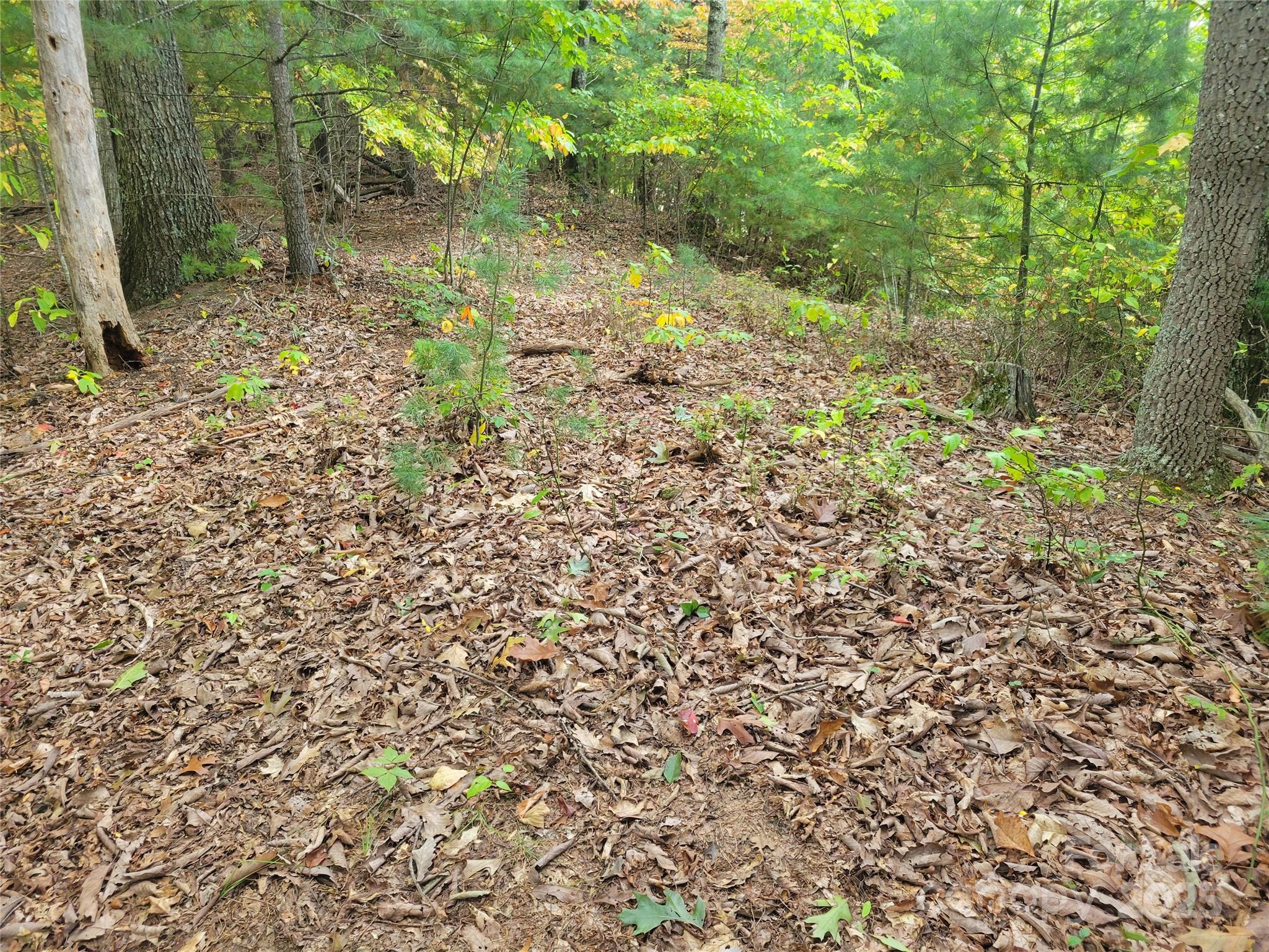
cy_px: 476
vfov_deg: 53.1
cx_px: 634
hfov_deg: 67.3
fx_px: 953
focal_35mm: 26
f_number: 1.8
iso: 160
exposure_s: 1/120
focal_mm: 5.4
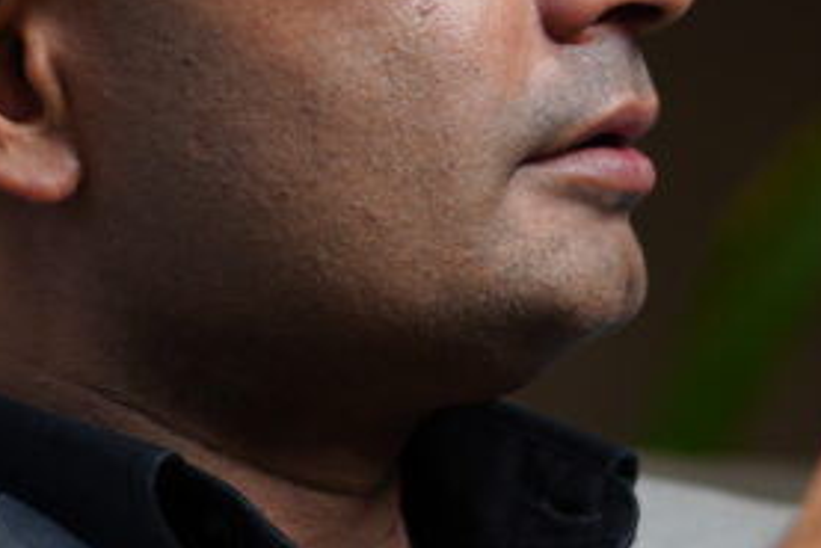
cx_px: 744
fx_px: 6320
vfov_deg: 5.0
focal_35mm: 277
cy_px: 354
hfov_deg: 7.4
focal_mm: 50
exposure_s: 1/100
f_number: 1.8
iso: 160
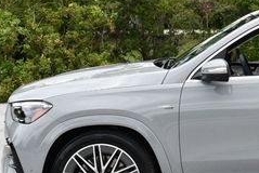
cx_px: 300
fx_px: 1080
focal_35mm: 150
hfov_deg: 13.3
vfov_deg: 9.2
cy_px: 46
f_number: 8
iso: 160
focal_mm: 28
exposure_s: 1/250
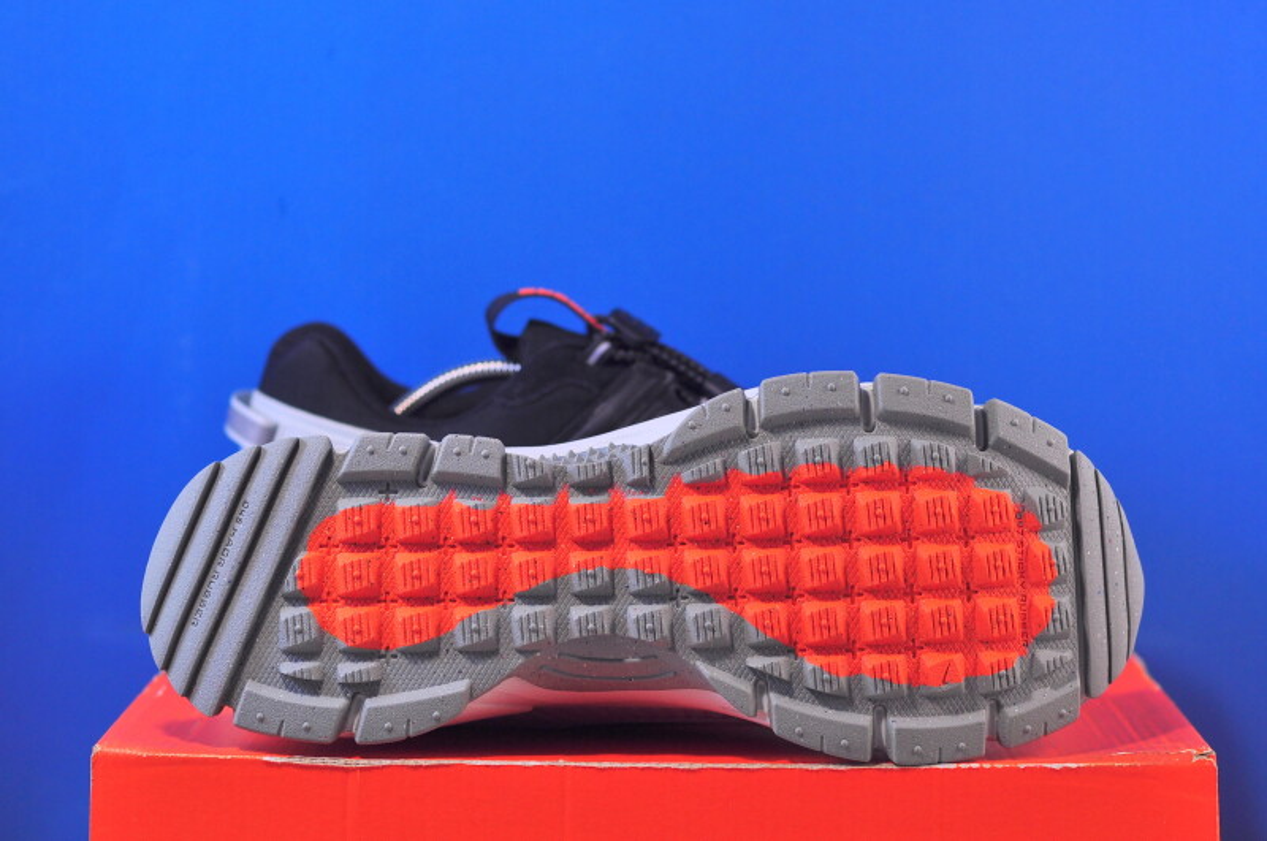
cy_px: 420
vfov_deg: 18.1
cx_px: 634
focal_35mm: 75
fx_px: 2636
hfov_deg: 27.0
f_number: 3.2
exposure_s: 1/250
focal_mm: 50
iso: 250
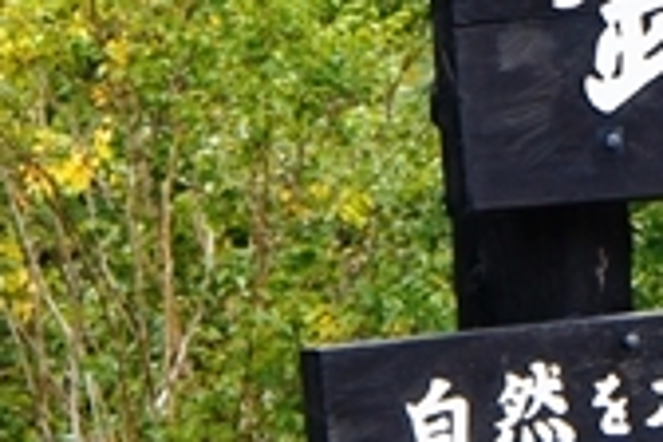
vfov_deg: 4.4
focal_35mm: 307
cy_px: -324
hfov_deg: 6.7
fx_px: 5661
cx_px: 426
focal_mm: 43
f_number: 5.6
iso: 200
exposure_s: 1/200
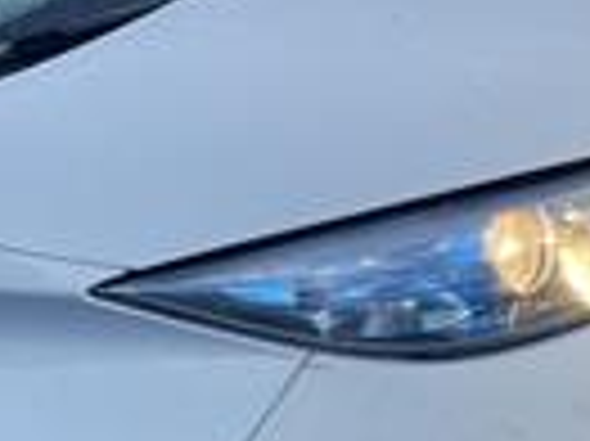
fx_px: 2163
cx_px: 212
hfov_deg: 15.5
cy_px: 266
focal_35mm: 127
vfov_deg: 11.6
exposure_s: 1/121
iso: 40
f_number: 1.6
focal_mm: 4.2
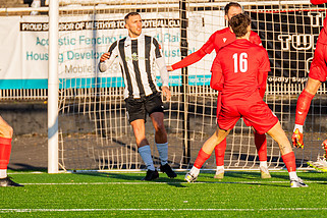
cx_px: 287
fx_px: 7393
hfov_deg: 2.5
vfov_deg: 1.7
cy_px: 54
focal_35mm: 814
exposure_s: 1/2500
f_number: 4
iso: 400
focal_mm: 300
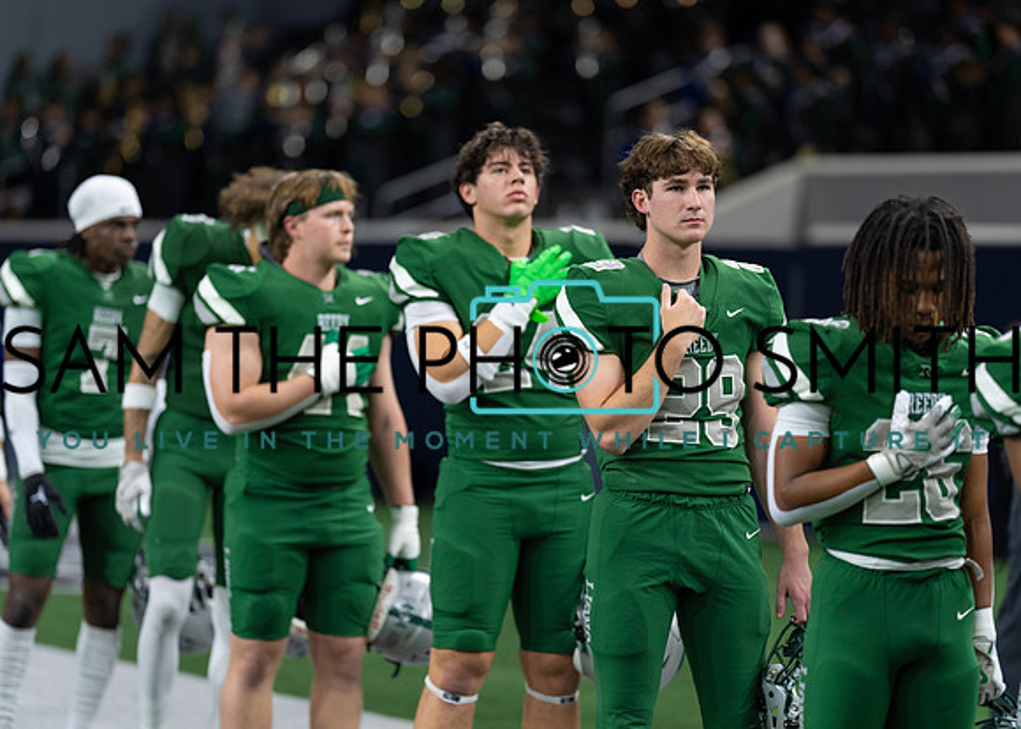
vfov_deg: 10.2
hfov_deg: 14.2
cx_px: 510
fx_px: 4101
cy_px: 364
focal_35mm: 141
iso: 500
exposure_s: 1/400
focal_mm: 135
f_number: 1.8
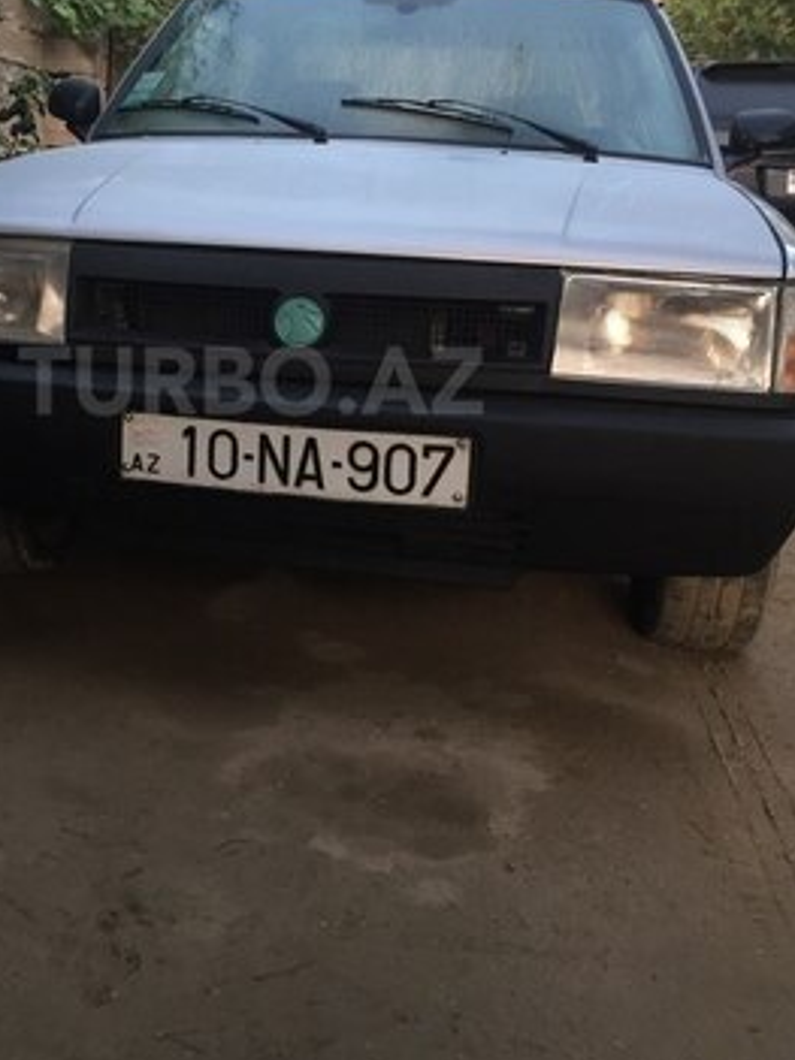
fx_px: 1256
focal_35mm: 41
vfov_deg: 45.3
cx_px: 251
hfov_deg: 34.7
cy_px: 381
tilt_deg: -8.2
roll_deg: -3.3
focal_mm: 4.15
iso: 80
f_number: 2.2
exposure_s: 1/33
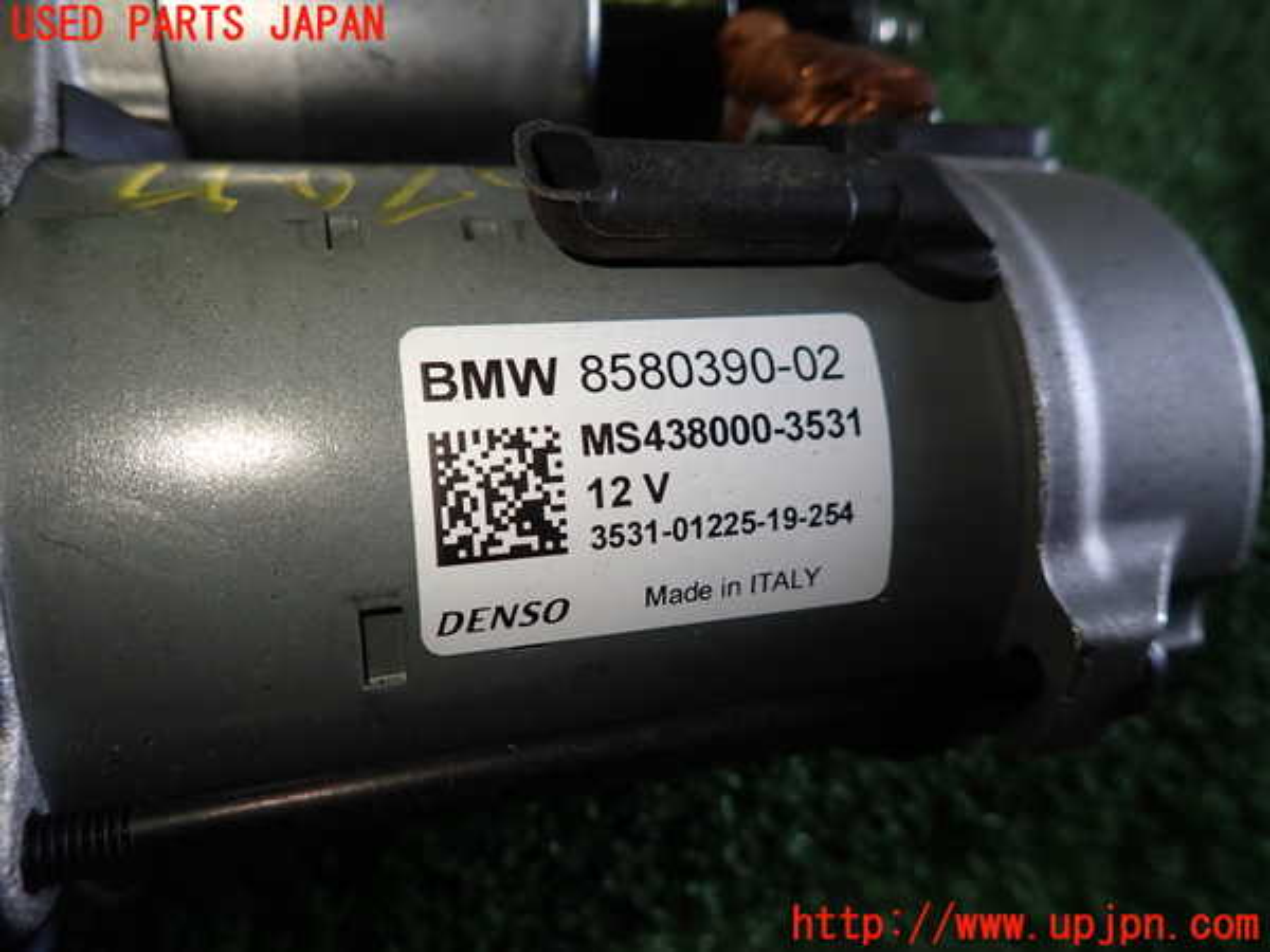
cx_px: 635
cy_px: 476
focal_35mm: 25
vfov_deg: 54.9
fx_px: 917
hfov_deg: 69.4
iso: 100
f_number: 2
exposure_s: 1/100
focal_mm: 4.5
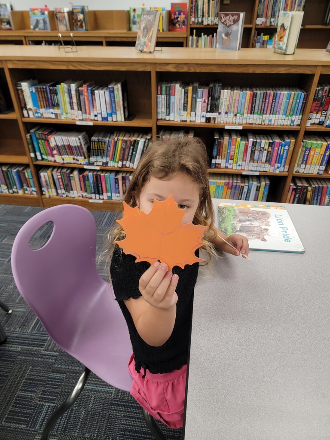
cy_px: 220
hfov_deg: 56.8
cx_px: 165
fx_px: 305
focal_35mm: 24
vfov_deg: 71.6
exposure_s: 1/120
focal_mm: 6.7
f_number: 1.8
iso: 250
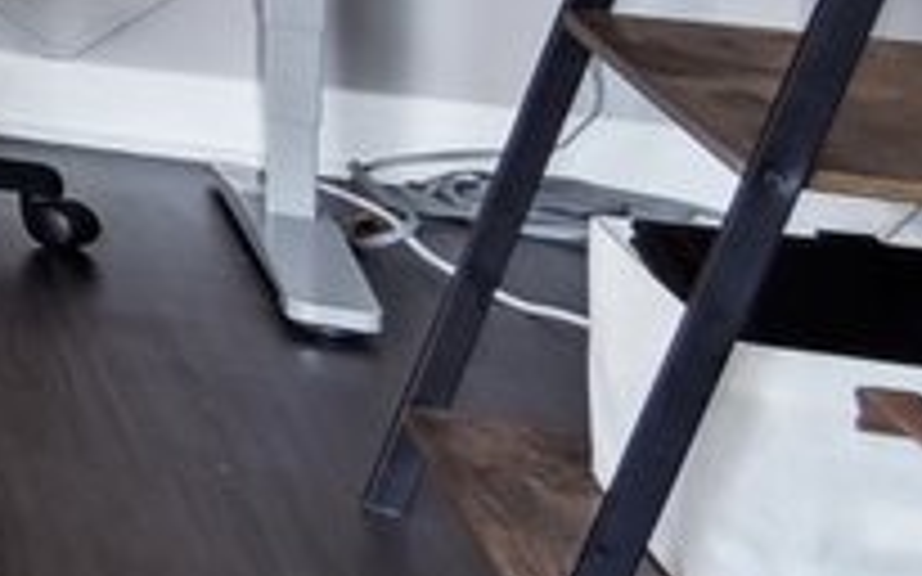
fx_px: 2839
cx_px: -2649
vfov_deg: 10.3
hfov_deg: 8.5
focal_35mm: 113
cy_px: -706
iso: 800
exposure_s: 1/25
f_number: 8
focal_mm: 14
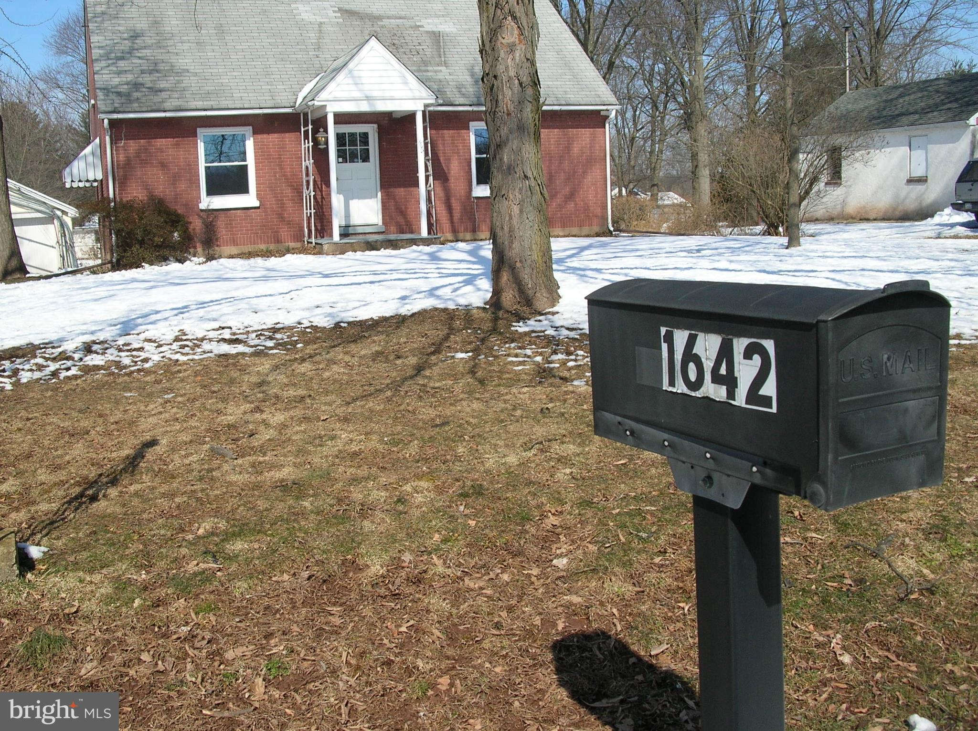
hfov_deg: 51.4
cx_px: 489
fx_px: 1016
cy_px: 366
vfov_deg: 39.6
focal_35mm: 36
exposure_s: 1/786
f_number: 3.7
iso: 50
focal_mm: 6
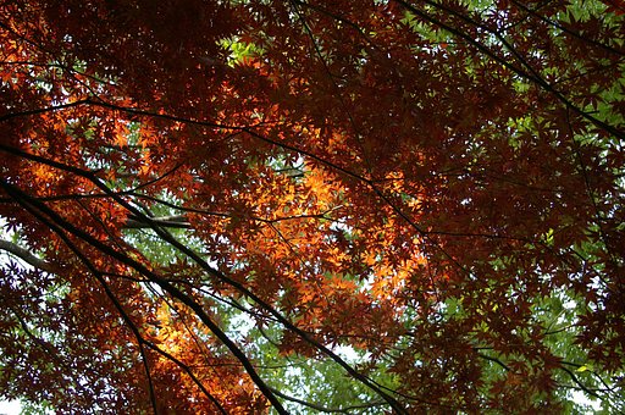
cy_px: 208
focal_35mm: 52
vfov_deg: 25.7
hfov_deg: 37.9
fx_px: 910
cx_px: 312
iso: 200
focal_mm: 35
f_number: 5
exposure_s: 1/80
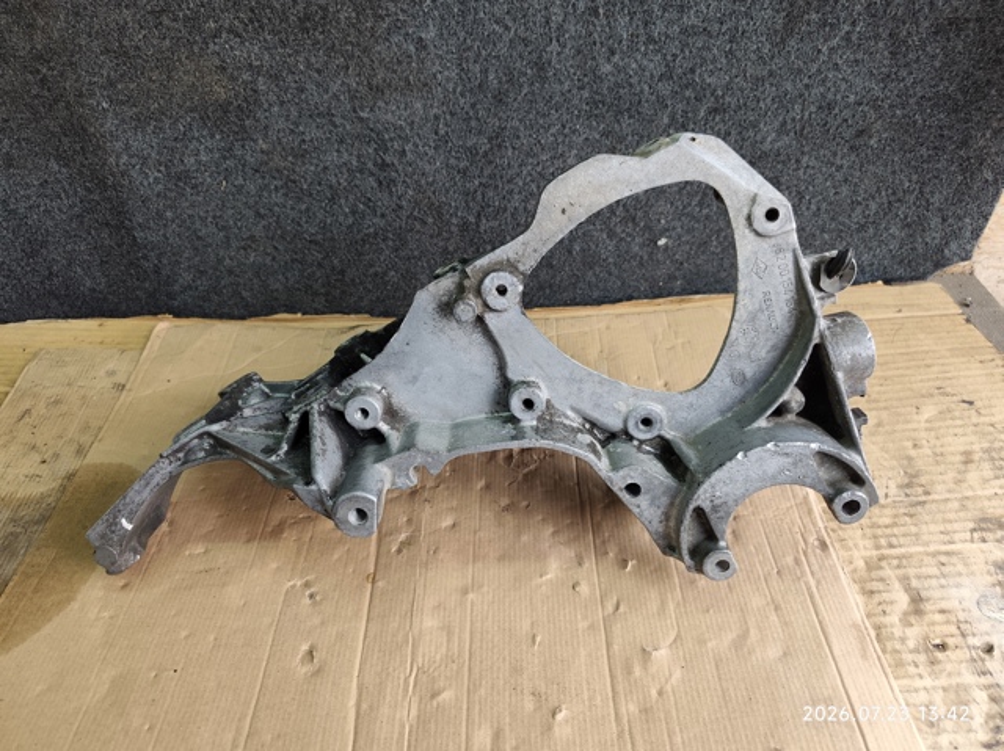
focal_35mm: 23
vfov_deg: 58.8
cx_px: 502
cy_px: 376
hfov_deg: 74.0
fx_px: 667
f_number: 1.7
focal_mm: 6.07
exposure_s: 1/100
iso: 250
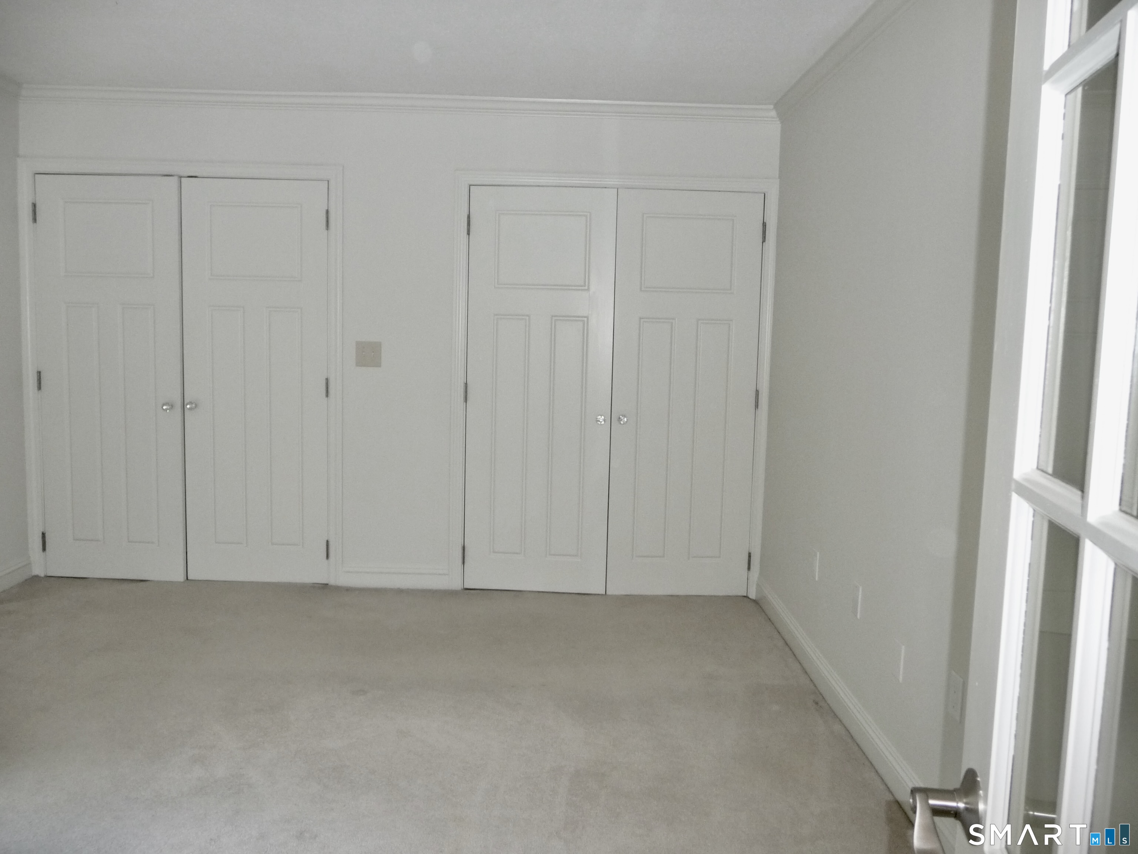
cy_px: 427
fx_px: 920
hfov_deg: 63.4
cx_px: 569
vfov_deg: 49.7
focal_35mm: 28
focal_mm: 4.7
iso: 250
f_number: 3.3
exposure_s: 1/30
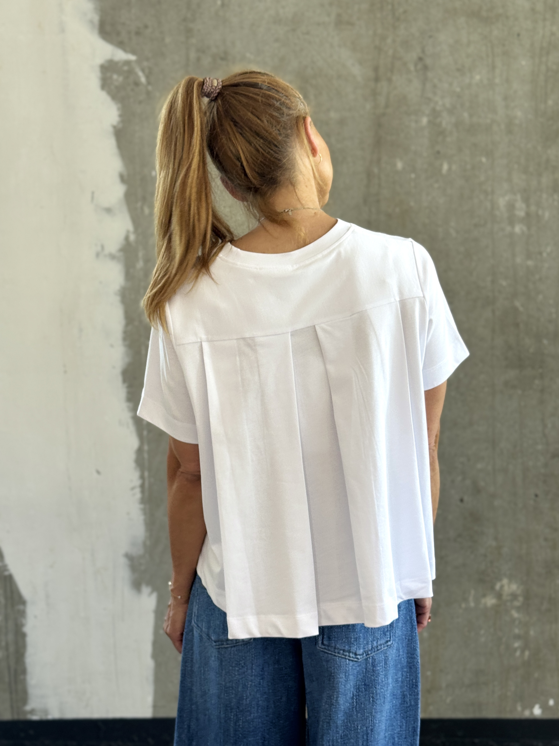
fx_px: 1034
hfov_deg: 30.3
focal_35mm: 48
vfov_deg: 39.7
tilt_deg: -5.4
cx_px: 280
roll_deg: +0.9
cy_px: 373
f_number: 1.78
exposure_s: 1/100
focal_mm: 6.76
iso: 50
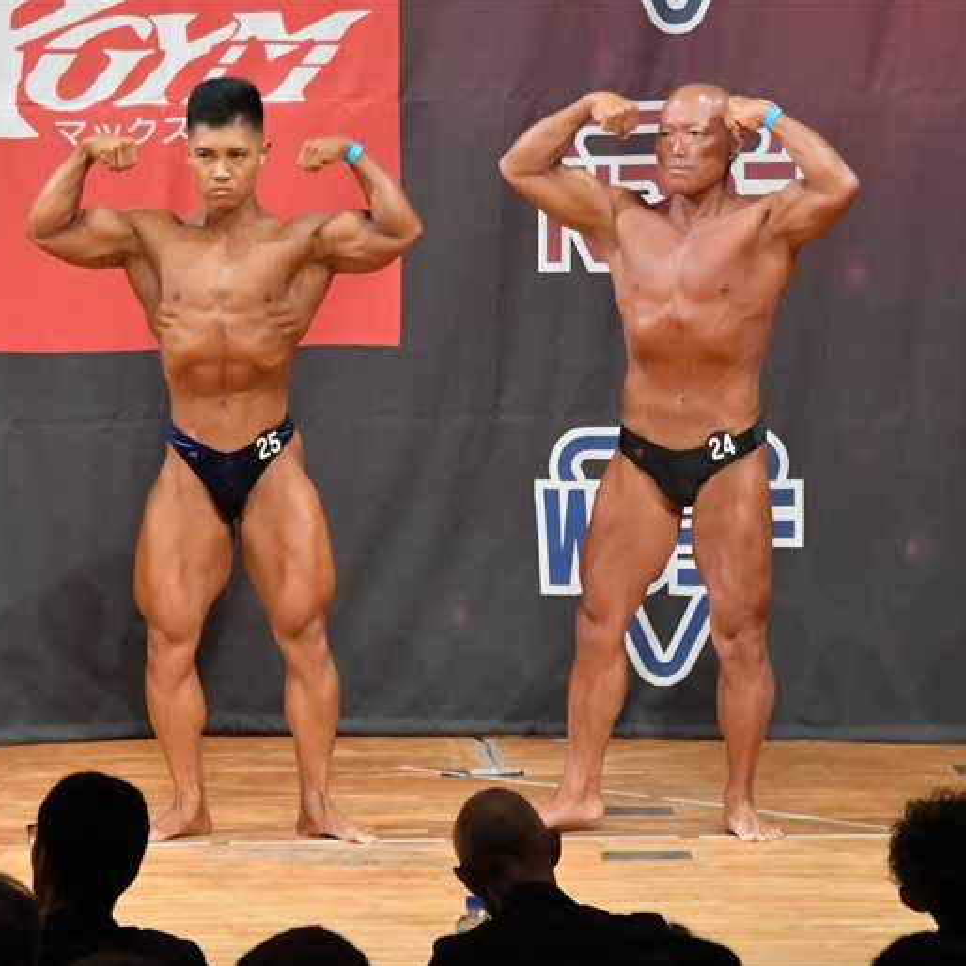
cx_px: 375
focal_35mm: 346
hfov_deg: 5.1
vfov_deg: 5.1
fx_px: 10924
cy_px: 483
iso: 14400
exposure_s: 1/400
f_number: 5.6
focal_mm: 180
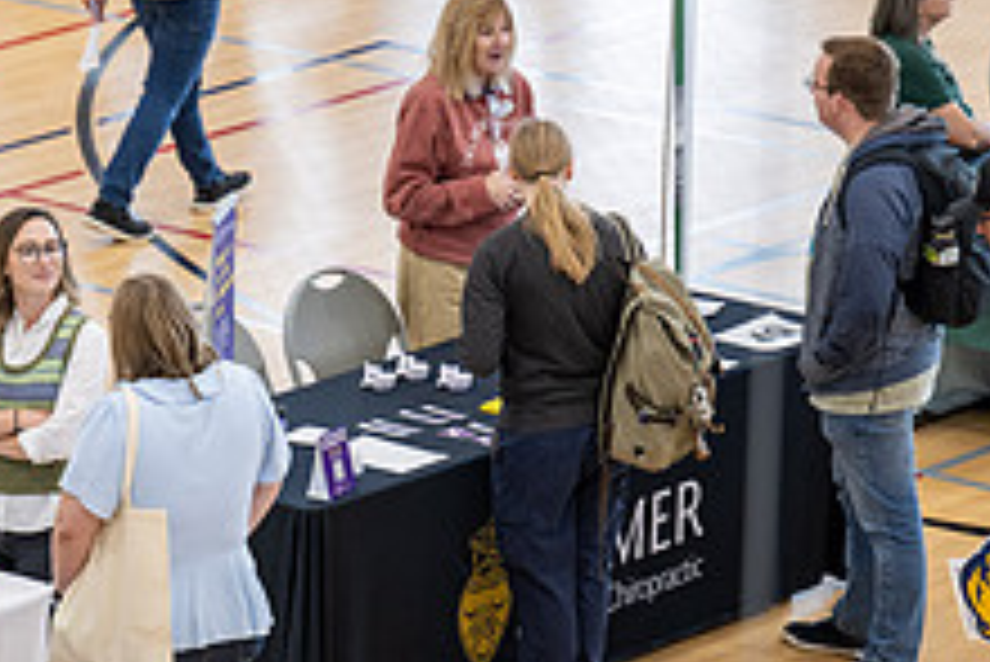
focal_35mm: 274
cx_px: 86
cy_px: 381
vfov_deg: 5.0
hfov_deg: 7.5
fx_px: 7540
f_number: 2.8
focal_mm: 104
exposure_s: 1/100
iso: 800
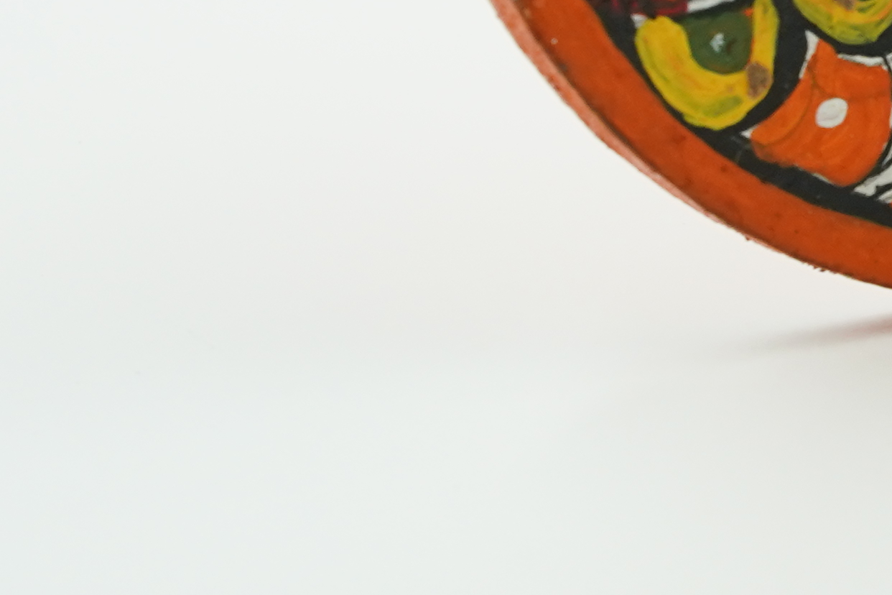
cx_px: 1623
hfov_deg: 8.7
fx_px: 5624
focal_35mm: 227
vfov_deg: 6.0
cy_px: -236
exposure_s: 1/125
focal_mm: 47
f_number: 8
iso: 1600
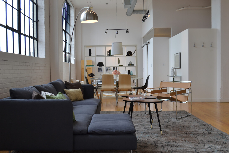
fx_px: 229
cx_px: 114
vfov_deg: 36.9
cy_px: 76
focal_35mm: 36
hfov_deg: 53.1
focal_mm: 24
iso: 100
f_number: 5.6
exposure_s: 1/40
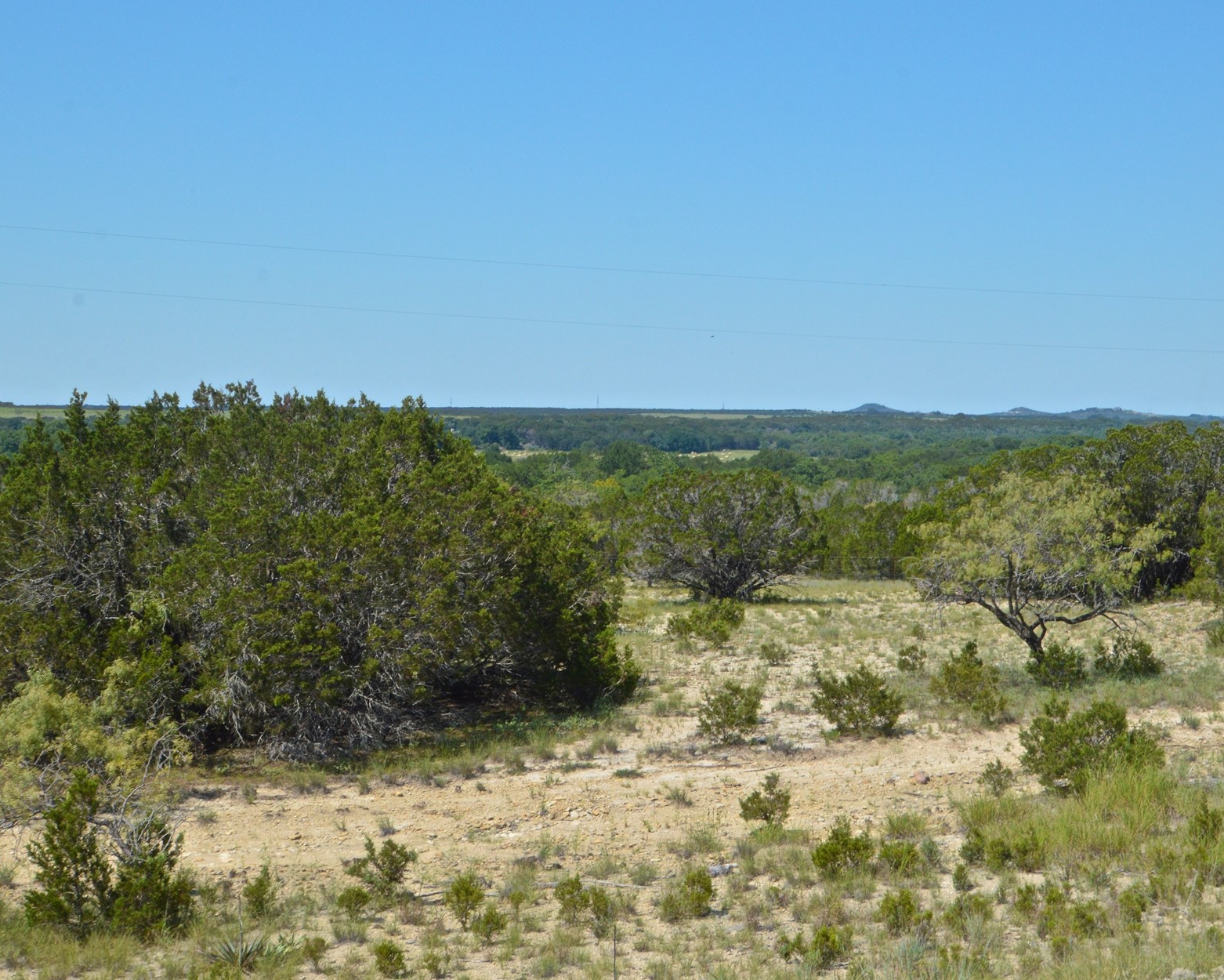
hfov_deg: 39.2
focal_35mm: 47
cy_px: 423
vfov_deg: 32.0
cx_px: 783
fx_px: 1703
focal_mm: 24
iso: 200
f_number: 16
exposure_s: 1/60
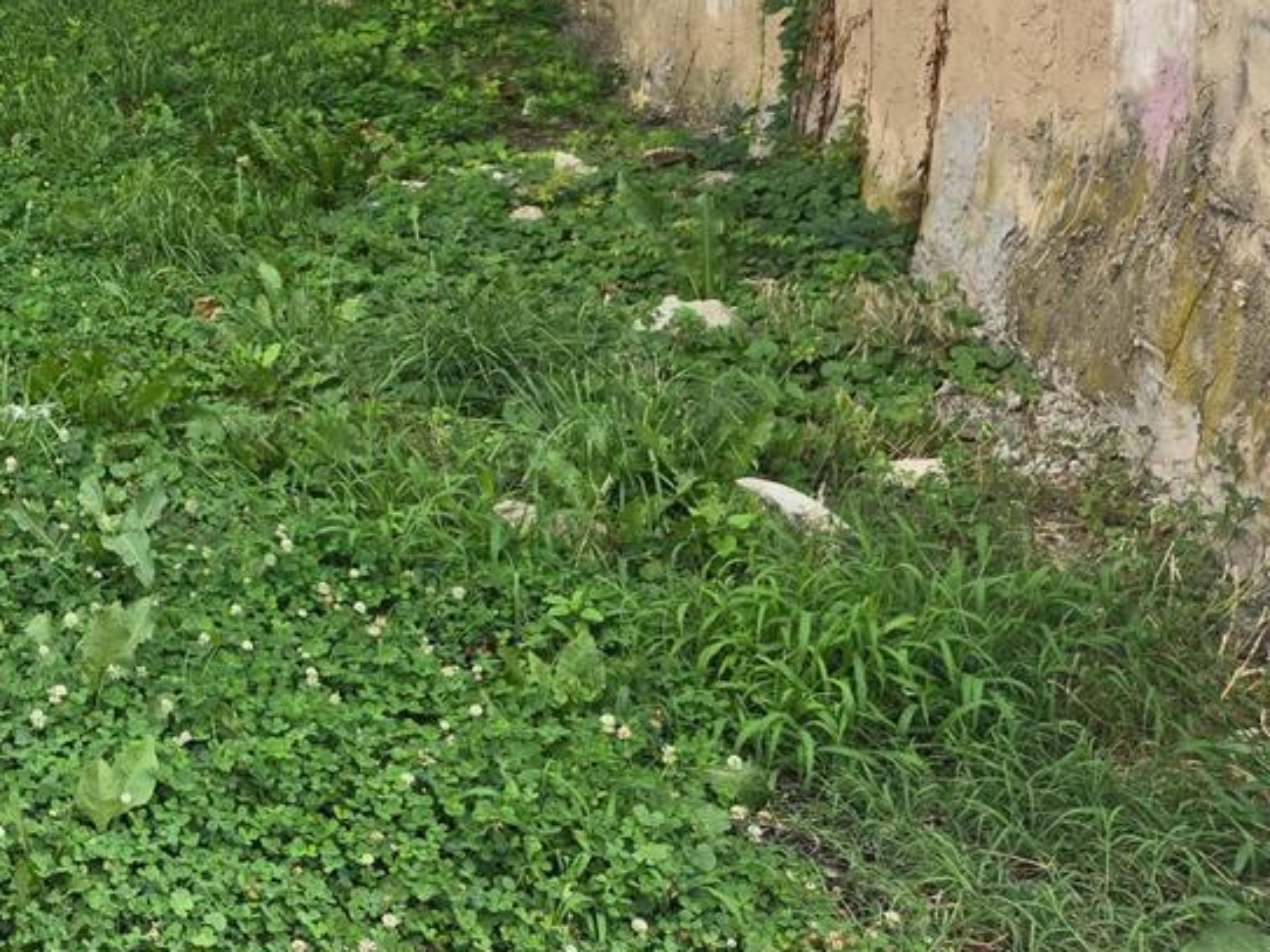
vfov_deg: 22.4
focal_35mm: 61
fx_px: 2237
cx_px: -171
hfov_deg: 28.4
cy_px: -150
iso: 25
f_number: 1.8
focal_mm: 5.4
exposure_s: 1/389
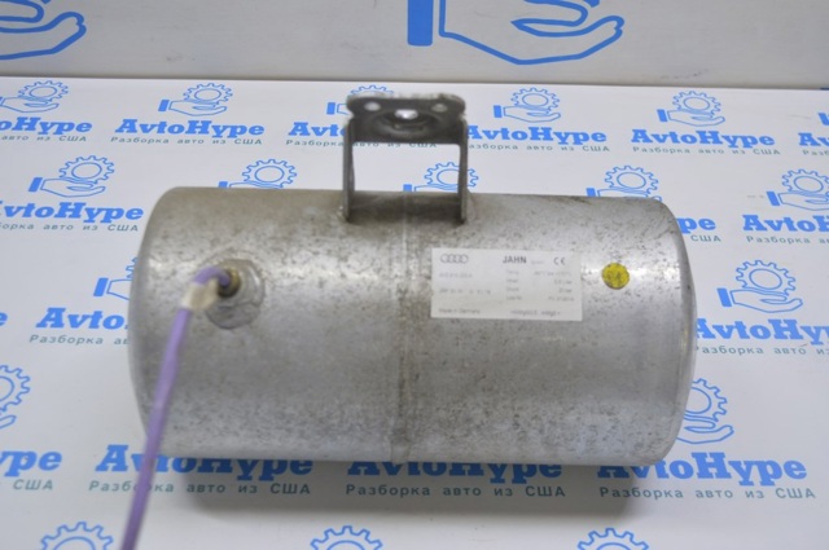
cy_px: 275
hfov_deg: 43.7
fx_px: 1035
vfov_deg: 29.8
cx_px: 414
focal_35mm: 45
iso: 400
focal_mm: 30
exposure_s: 1/30
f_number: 5.6
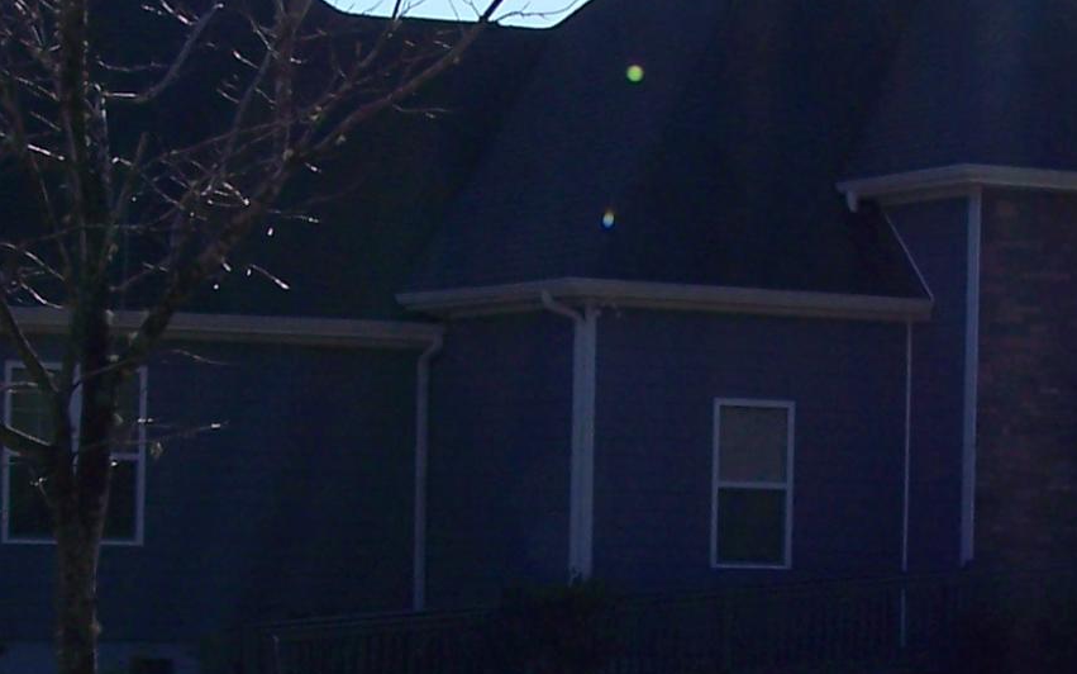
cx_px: 620
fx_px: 4168
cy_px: 726
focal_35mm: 142
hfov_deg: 14.7
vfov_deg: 9.2
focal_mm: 6.3
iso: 64
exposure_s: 1/800
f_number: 4
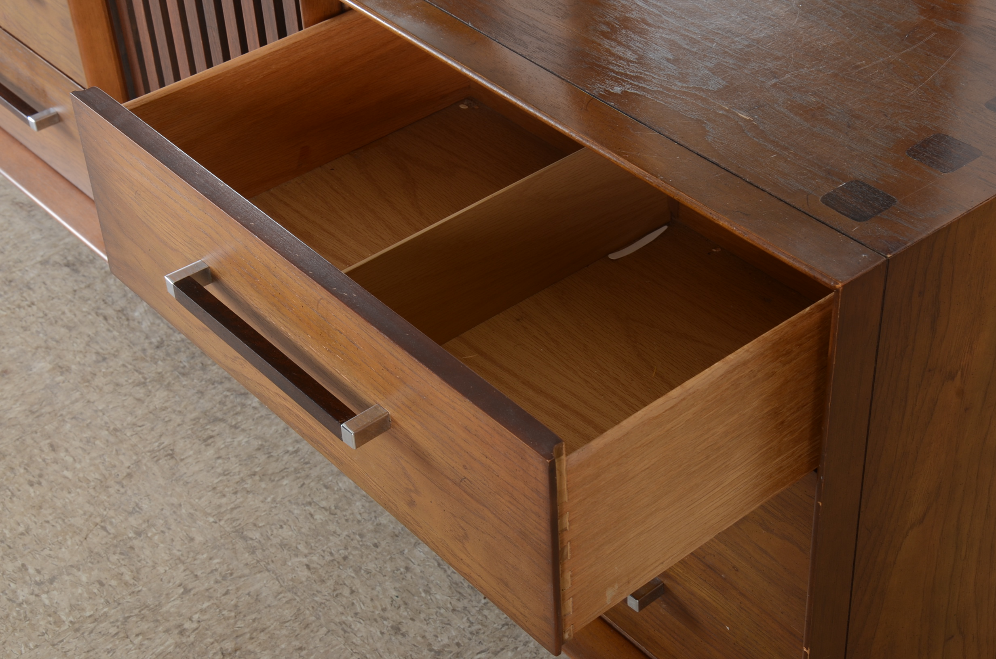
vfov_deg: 20.1
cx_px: 498
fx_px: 1864
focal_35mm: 68
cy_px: 330
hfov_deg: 29.9
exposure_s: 1/160
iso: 125
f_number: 11
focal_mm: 45
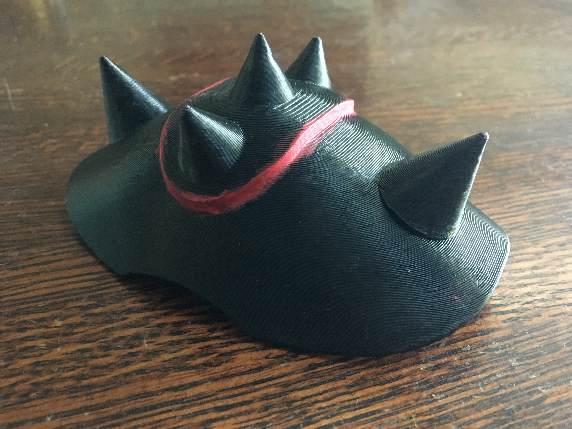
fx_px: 479
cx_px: 286
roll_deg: +0.9
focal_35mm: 29
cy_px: 214
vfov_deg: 48.2
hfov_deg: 61.7
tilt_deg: -34.5
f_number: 2.2
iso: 250
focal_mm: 4.15
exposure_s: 1/15
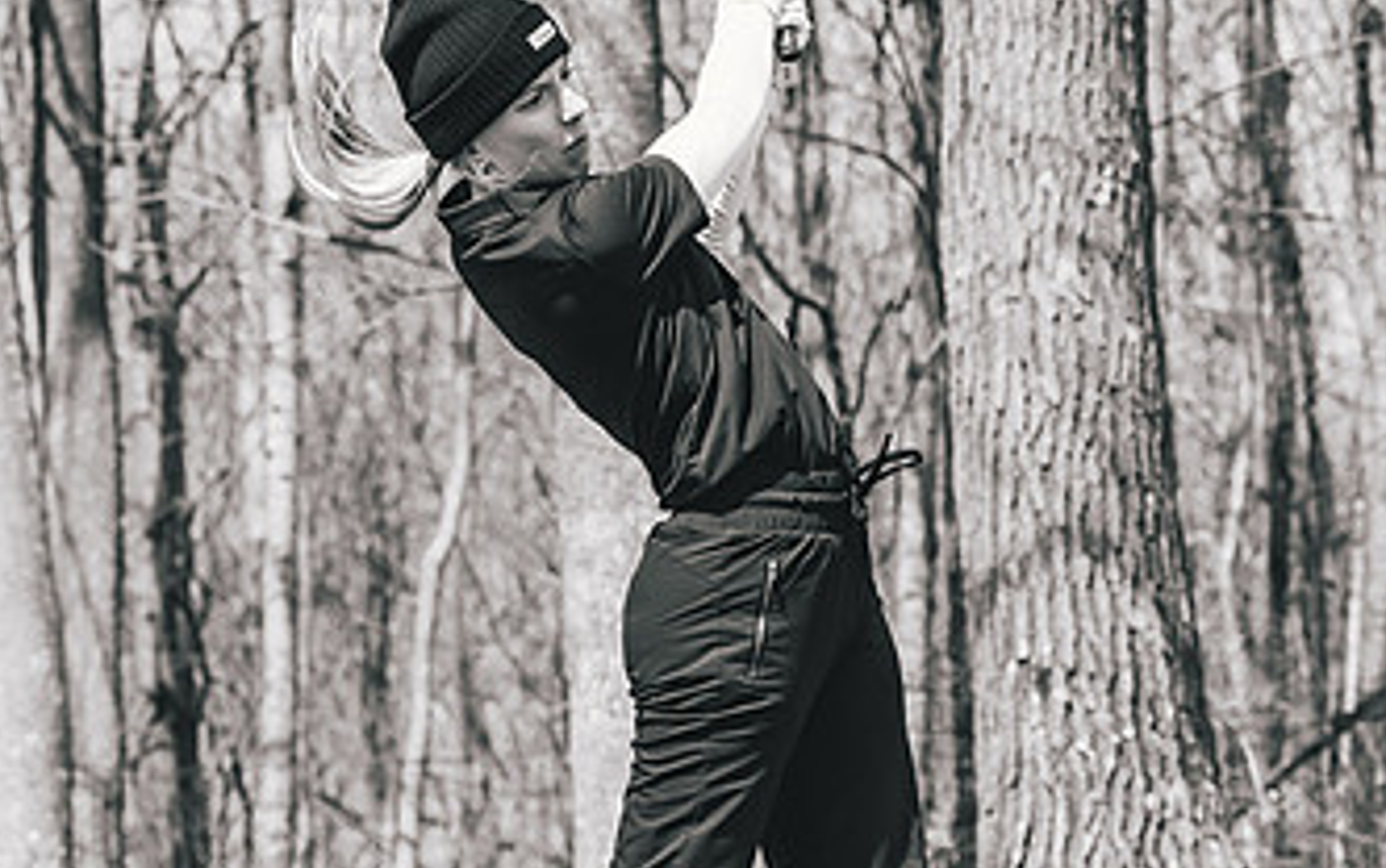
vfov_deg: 4.6
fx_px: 10886
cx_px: 658
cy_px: 660
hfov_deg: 7.3
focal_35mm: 288
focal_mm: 142
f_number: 6.3
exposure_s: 1/1250
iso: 640
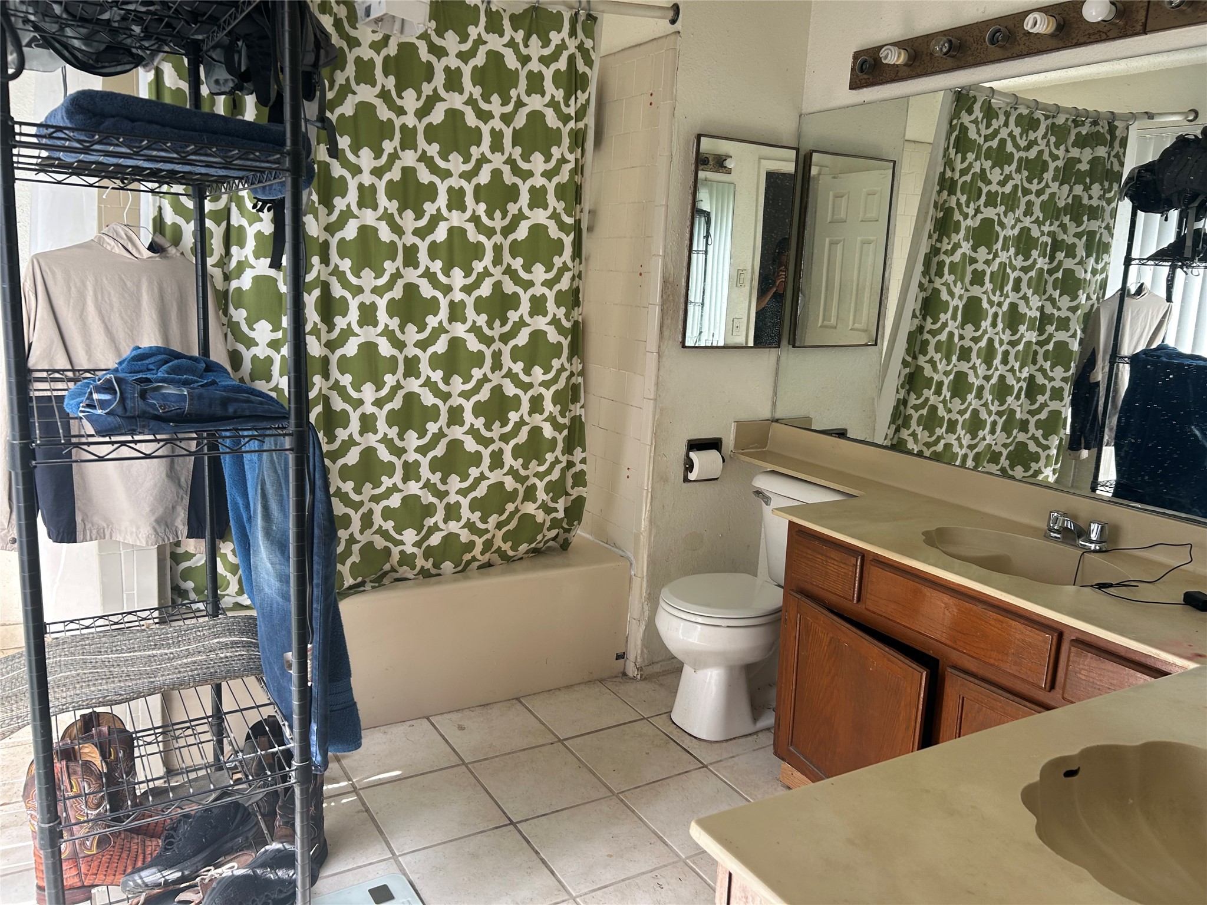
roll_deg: -3.0
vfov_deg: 53.1
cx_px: 604
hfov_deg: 67.3
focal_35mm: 26
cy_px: 452
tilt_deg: -8.0
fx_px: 907
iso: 50
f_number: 1.5
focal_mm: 5.7
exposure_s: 1/121
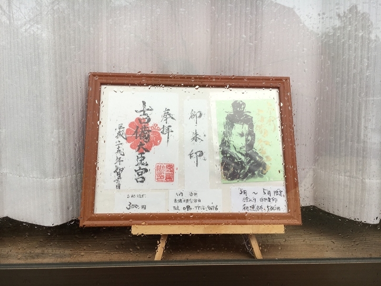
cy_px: 143
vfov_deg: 48.2
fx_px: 319
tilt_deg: -4.9
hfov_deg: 61.7
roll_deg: -0.7
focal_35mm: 29
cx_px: 190
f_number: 2.2
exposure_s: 1/60
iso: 25
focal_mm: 4.15
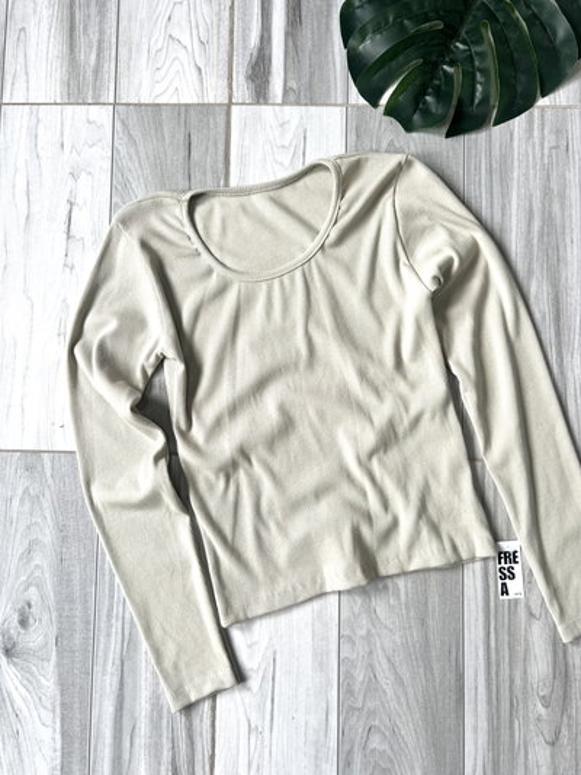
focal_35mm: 26
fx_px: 582
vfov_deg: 67.3
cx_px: 290
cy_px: 388
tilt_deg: -86.2
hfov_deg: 53.1
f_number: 1.5
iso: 32
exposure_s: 1/100
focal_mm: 5.7
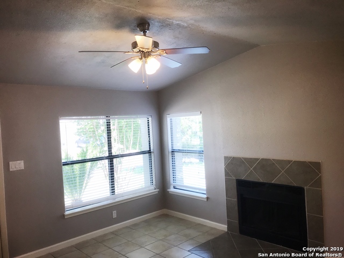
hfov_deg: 63.4
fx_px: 278
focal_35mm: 28
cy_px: 129
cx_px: 172
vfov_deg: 49.7
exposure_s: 1/120
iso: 40
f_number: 1.8
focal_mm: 3.99
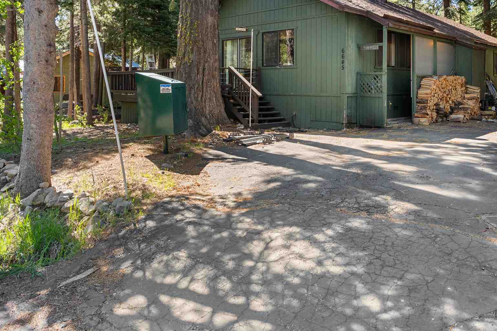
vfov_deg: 40.0
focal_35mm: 32
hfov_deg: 58.1
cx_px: 305
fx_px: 442
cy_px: 82
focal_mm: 16
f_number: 8
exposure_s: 1/50
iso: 500
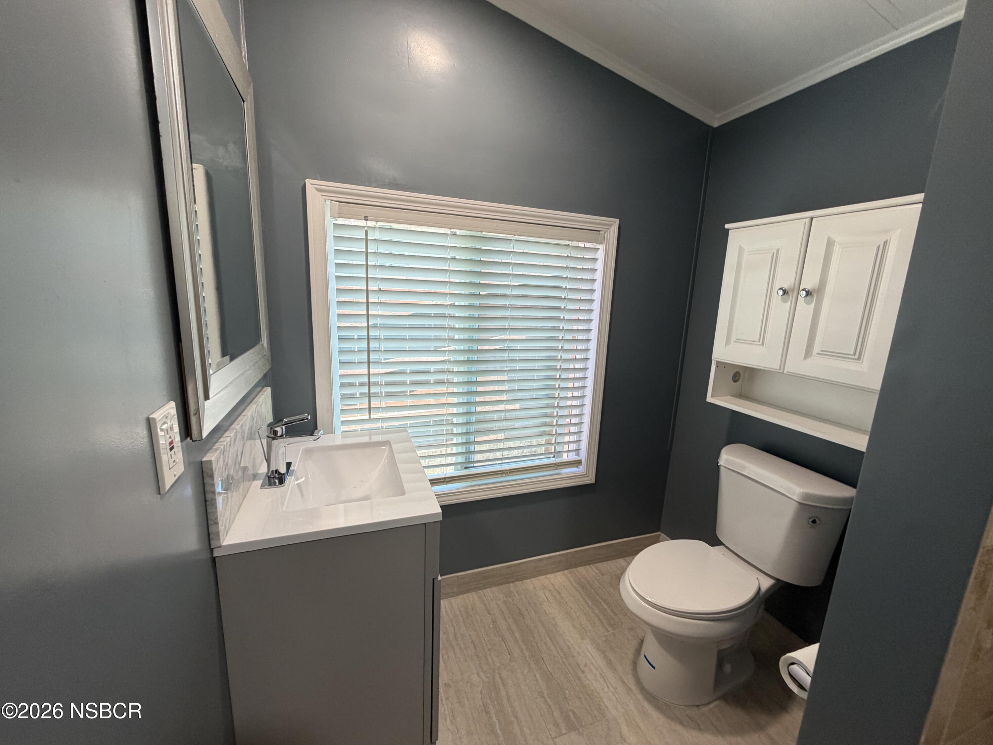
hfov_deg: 102.1
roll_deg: -1.2
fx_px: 402
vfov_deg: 85.7
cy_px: 372
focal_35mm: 14
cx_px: 496
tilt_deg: -10.9
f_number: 2.2
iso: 250
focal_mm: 2.22
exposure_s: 1/120
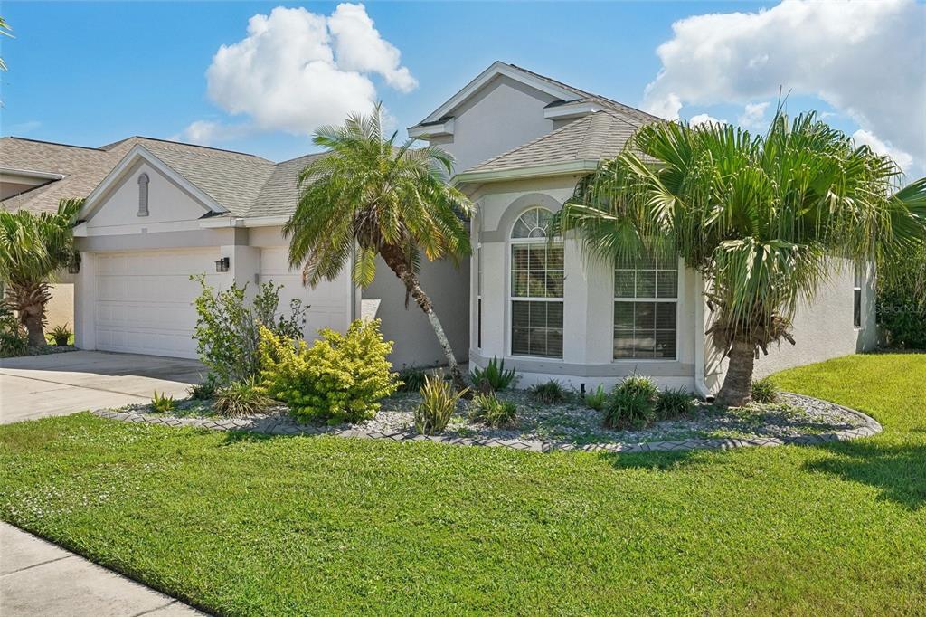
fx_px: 797
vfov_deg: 42.3
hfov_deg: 60.3
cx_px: 463
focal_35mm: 31
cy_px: 308
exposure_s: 1/1600
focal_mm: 21
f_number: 8
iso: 800
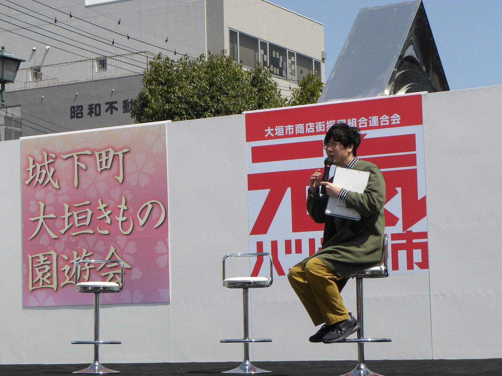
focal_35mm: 85
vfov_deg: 17.4
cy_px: 188
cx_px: 251
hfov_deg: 23.0
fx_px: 1233
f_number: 5.6
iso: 64
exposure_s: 1/440
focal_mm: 15.1
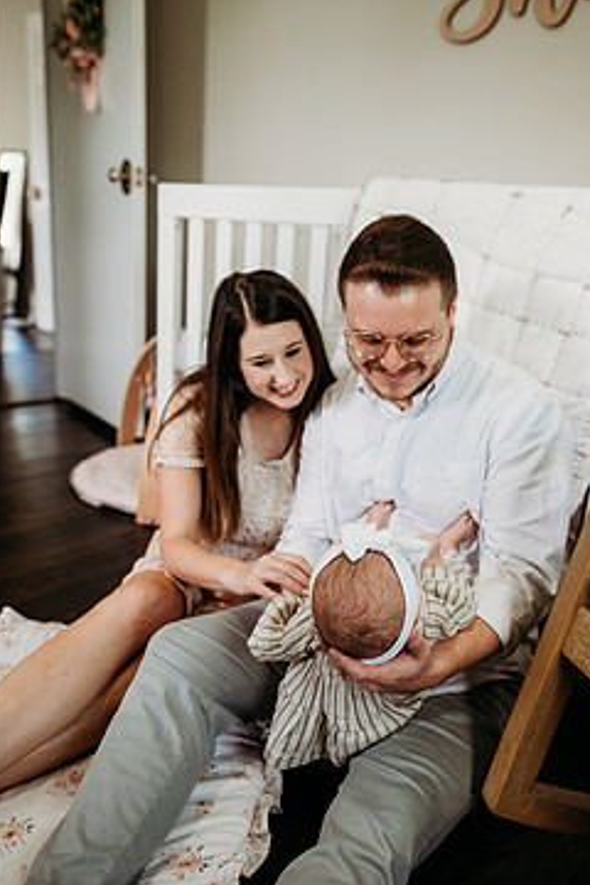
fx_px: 737
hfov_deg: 43.4
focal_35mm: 30
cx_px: 356
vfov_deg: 61.9
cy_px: 462
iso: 1600
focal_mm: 24
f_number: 2.5
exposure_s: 1/200
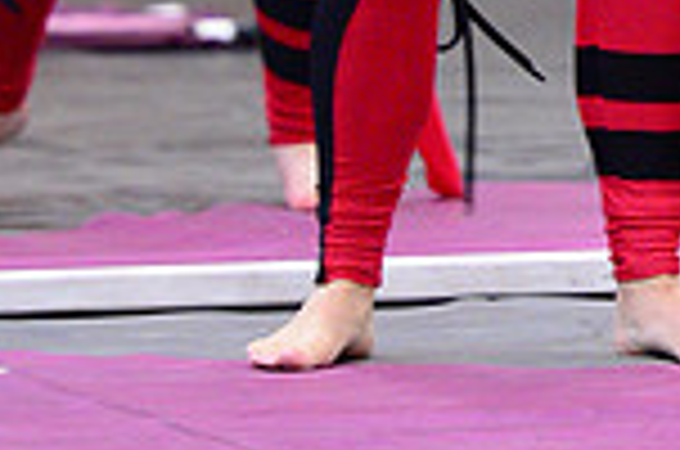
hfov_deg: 3.8
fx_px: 10141
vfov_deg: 2.5
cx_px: 491
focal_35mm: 538
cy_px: -486
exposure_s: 1/250
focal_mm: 180
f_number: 3.2
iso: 6400
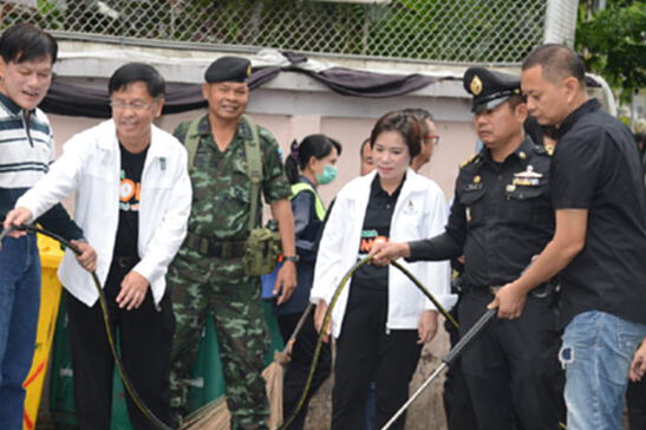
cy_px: 269
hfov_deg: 14.7
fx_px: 2493
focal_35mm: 139
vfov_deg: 9.9
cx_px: 189
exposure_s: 1/125
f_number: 7.1
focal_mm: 95
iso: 800
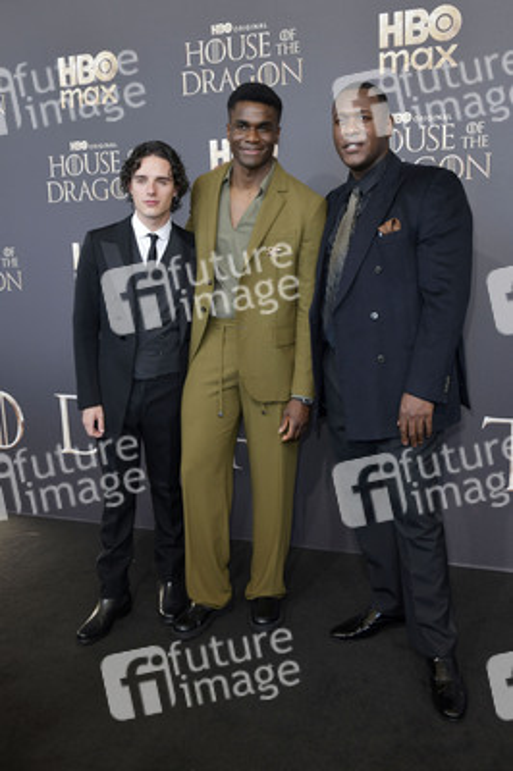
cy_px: 386
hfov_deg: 41.0
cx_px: 256
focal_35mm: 32
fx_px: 685
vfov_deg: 58.8
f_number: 6.3
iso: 400
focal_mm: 32
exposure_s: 1/200
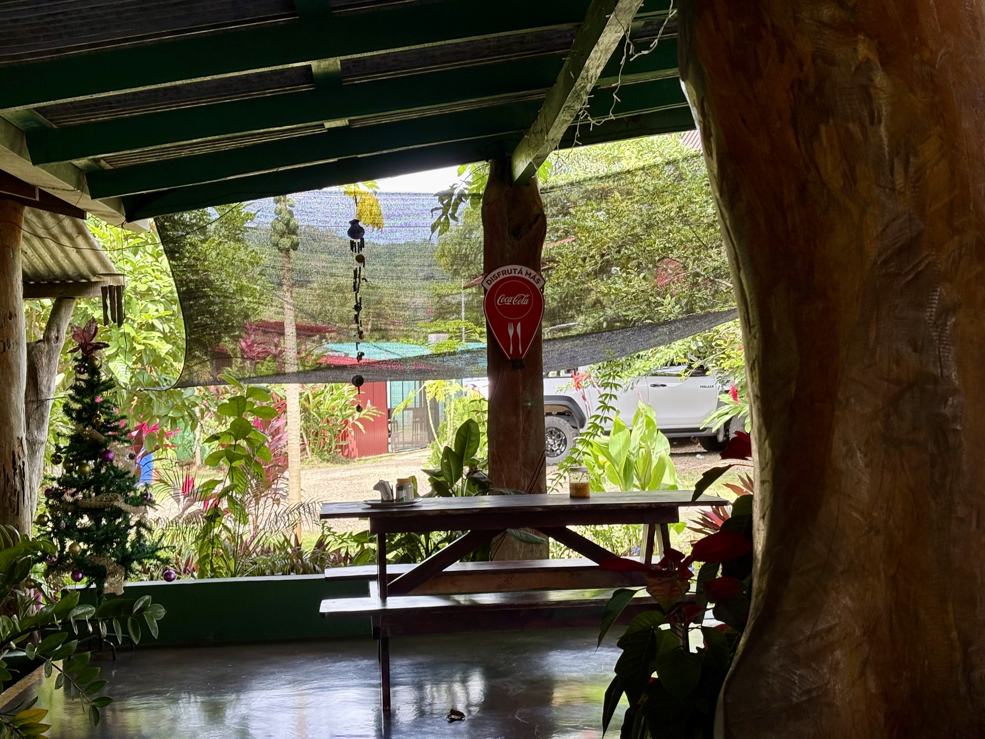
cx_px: 492
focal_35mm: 52
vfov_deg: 28.0
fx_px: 1480
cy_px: 370
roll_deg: +2.3
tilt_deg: +1.4
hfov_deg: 36.8
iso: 25
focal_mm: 5.96
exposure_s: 1/121
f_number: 1.6
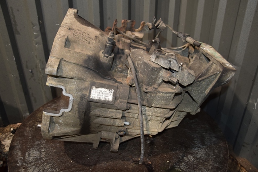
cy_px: 86
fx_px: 193
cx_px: 129
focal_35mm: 27
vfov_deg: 47.9
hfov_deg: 67.4
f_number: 5
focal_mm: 18
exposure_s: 1/60
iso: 800
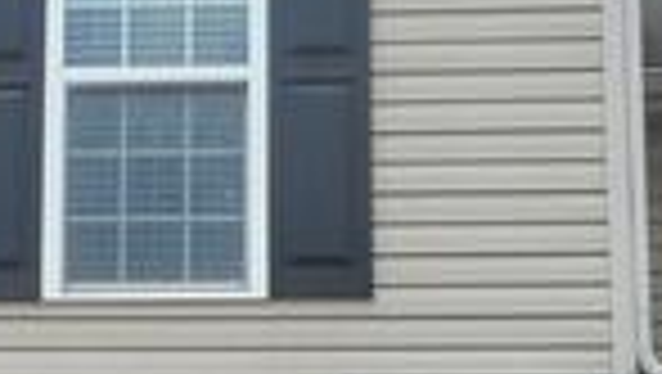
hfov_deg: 14.3
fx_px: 2600
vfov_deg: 8.2
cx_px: 9
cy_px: 424
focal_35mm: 148
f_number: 3.7
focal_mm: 4.5
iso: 80
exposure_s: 1/500
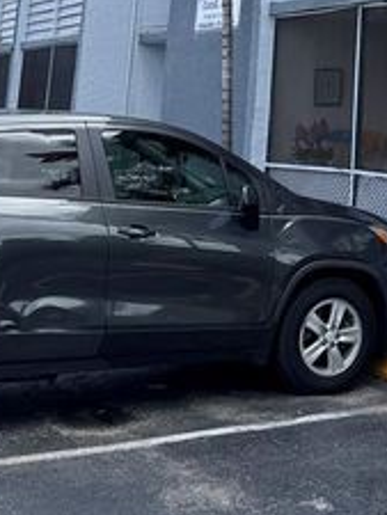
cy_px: -129
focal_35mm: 71
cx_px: 428
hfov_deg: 19.8
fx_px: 1057
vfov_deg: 24.4
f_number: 1.78
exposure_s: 1/1456
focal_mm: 6.76
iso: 80
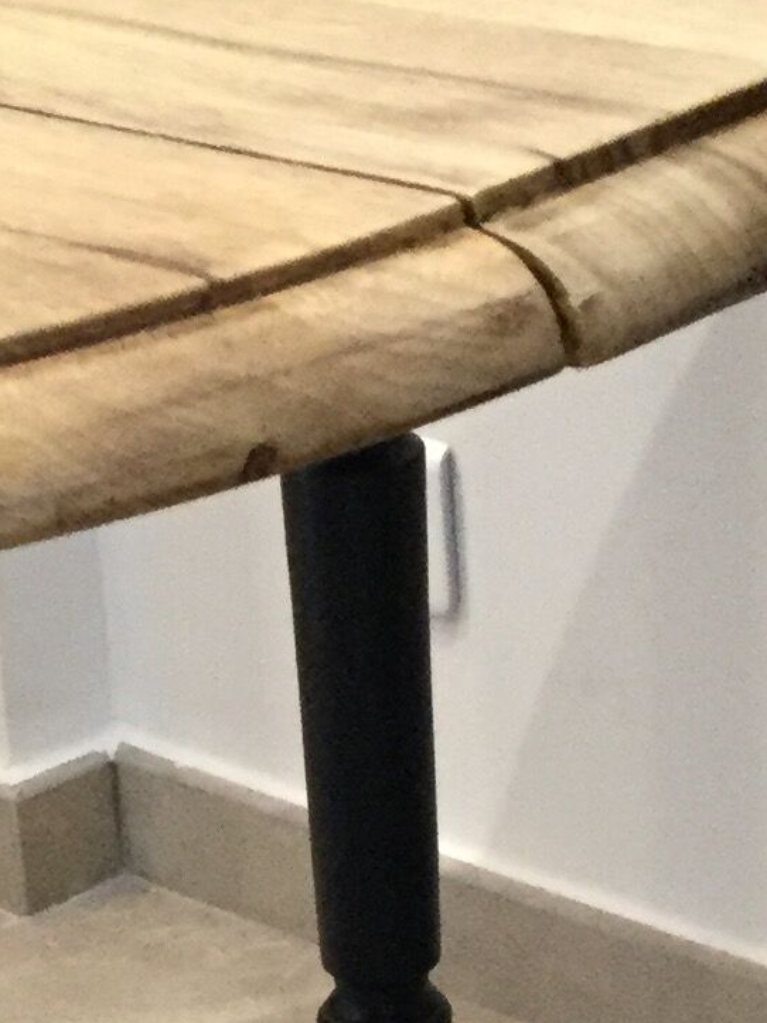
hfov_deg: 10.5
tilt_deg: -32.1
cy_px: 1344
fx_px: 4137
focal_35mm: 140
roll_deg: +6.0
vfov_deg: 13.6
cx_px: 78
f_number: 2.4
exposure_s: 1/33
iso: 200
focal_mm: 3.3
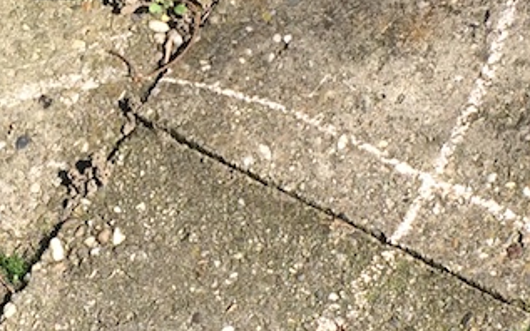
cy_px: 130
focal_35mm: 124
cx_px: 67
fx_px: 1791
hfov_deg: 16.6
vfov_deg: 10.6
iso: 32
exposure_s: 1/1282
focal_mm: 4.15
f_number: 2.2
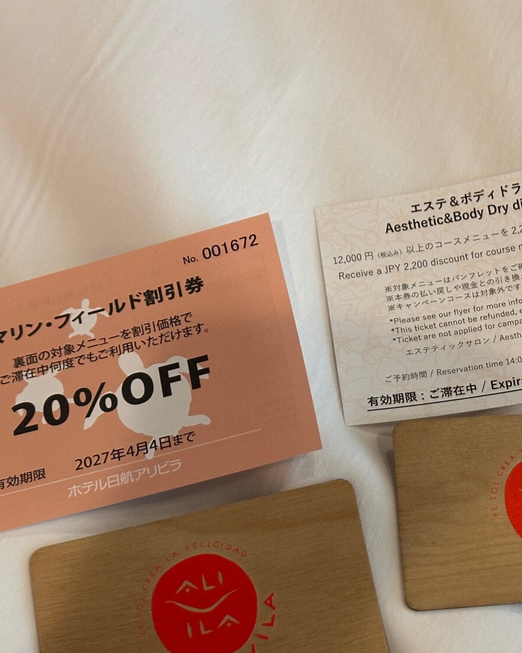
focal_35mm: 81
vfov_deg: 23.6
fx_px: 1565
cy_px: 371
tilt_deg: -65.7
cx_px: 510
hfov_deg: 18.5
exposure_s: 1/60
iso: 160
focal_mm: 6.86
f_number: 1.78
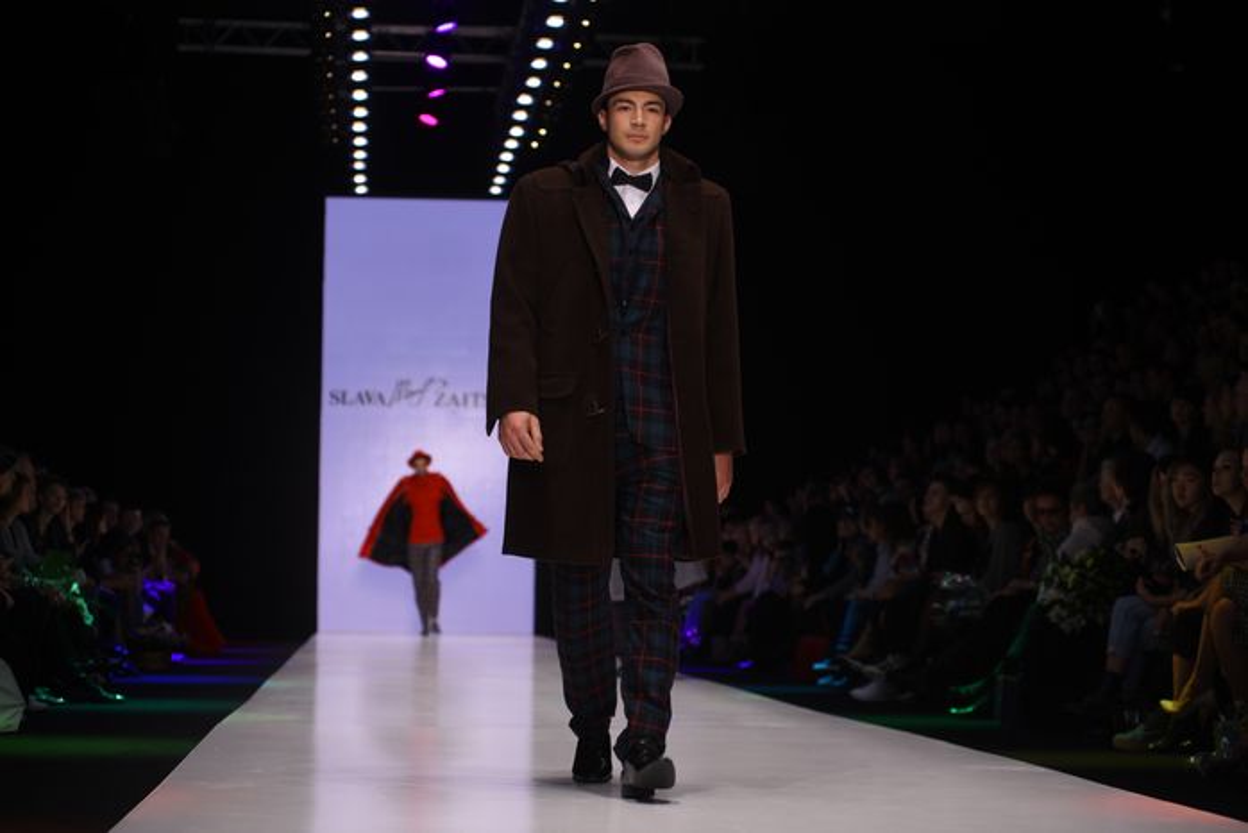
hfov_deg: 25.4
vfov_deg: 17.1
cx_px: 624
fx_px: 2774
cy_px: 416
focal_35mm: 80
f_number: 4.5
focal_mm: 80
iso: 400
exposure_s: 1/160
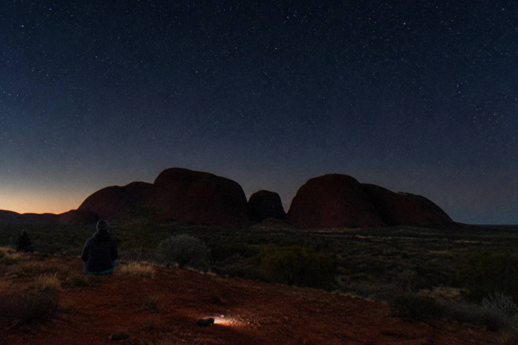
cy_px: 175
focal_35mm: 48
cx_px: 260
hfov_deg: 41.1
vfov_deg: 28.1
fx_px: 690
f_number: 2.8
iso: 3200
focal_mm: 47
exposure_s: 1/160
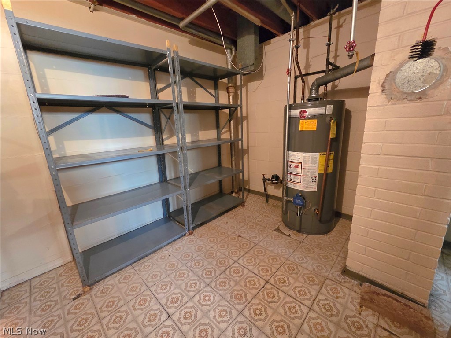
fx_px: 169
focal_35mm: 13
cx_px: 226
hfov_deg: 106.2
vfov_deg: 89.9
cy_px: 169
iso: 1600
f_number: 2.2
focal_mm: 2.2
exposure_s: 1/30
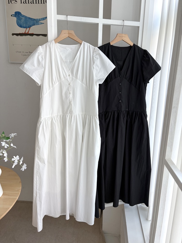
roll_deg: -1.2
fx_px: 182
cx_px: 91
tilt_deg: -13.8
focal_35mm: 26
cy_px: 122
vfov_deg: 67.3
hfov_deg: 53.1
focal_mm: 5.96
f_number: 1.6
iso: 80
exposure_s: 1/120
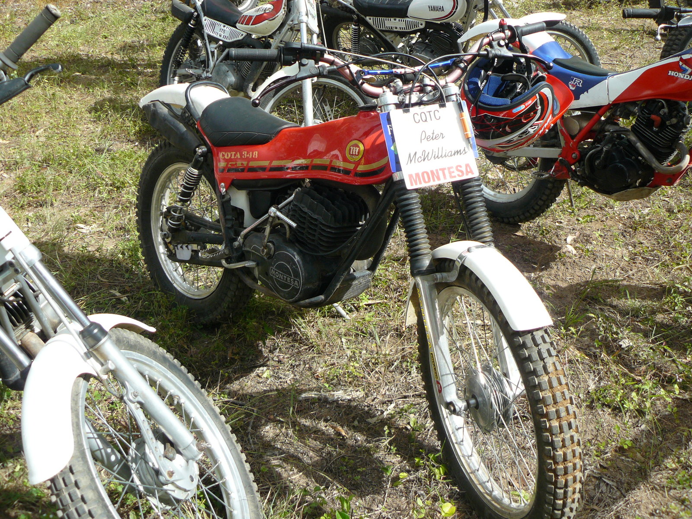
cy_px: 260
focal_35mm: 36
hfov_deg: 51.4
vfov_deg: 39.7
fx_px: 720
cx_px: 346
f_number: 3.2
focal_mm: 6
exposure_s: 1/640
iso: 100
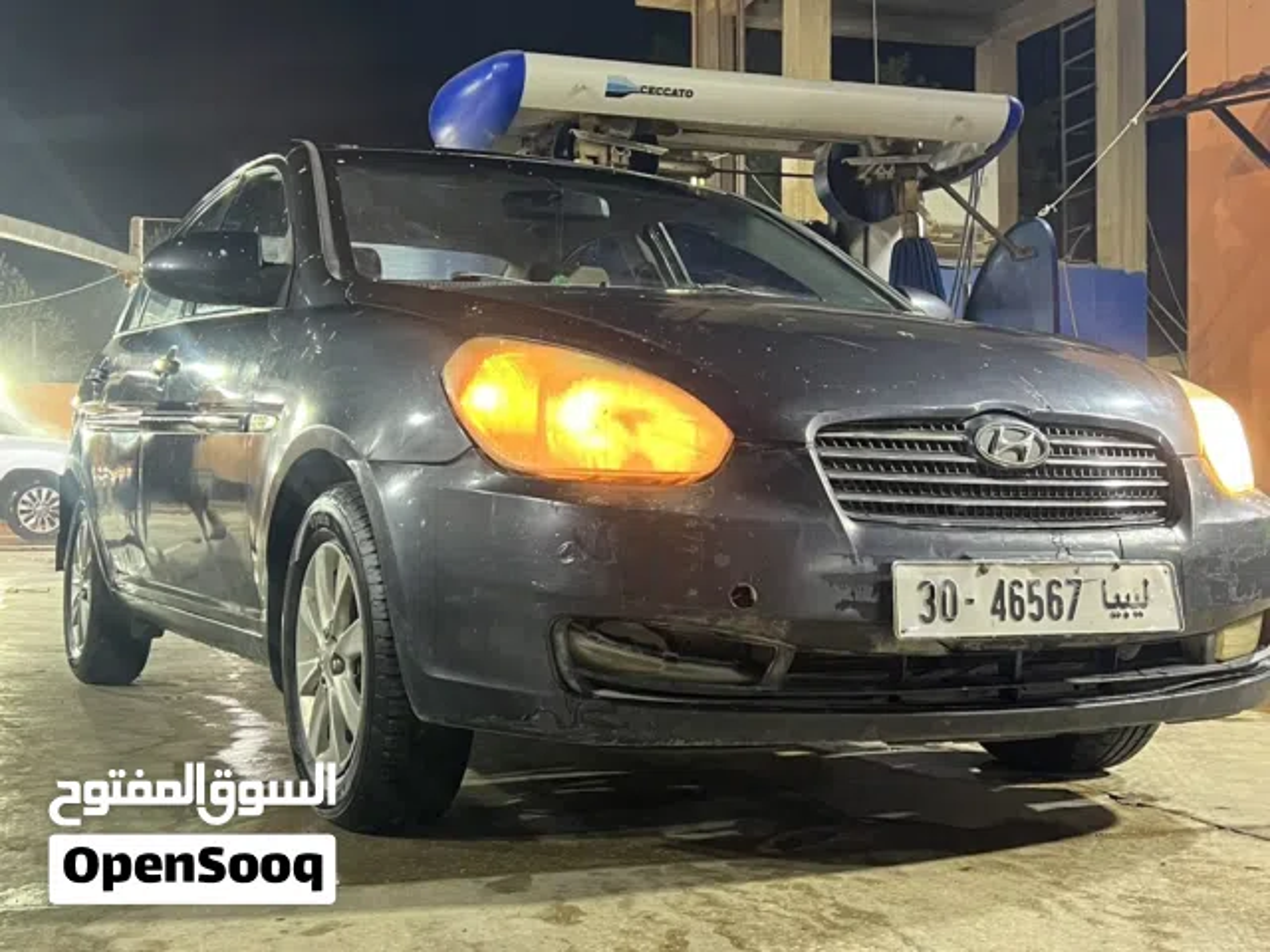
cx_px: 635
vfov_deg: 53.1
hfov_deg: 67.3
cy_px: 476
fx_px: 954
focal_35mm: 26
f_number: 1.5
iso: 320
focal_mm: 5.7
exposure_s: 1/50
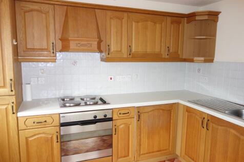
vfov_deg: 46.4
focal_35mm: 28
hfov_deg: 65.5
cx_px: 122
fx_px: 190
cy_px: 81
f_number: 1.8
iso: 125
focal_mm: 10.4
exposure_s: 1/50
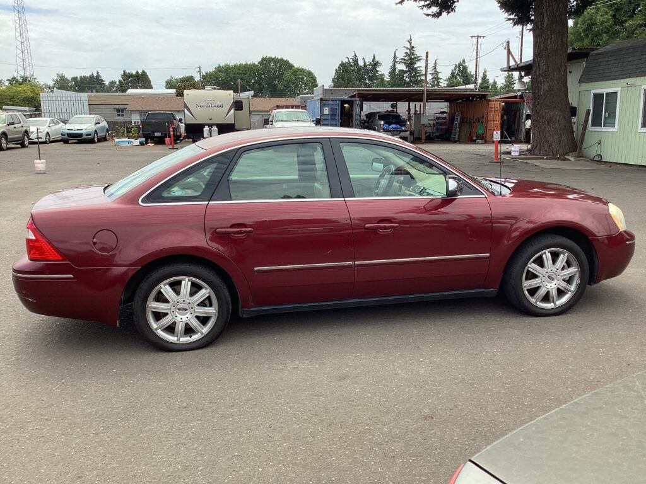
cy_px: 242
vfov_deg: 45.4
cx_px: 323
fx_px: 579
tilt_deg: -12.4
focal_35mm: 31
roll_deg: +0.2
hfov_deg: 58.4
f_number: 2.4
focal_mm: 3.3
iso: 25
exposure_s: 1/652
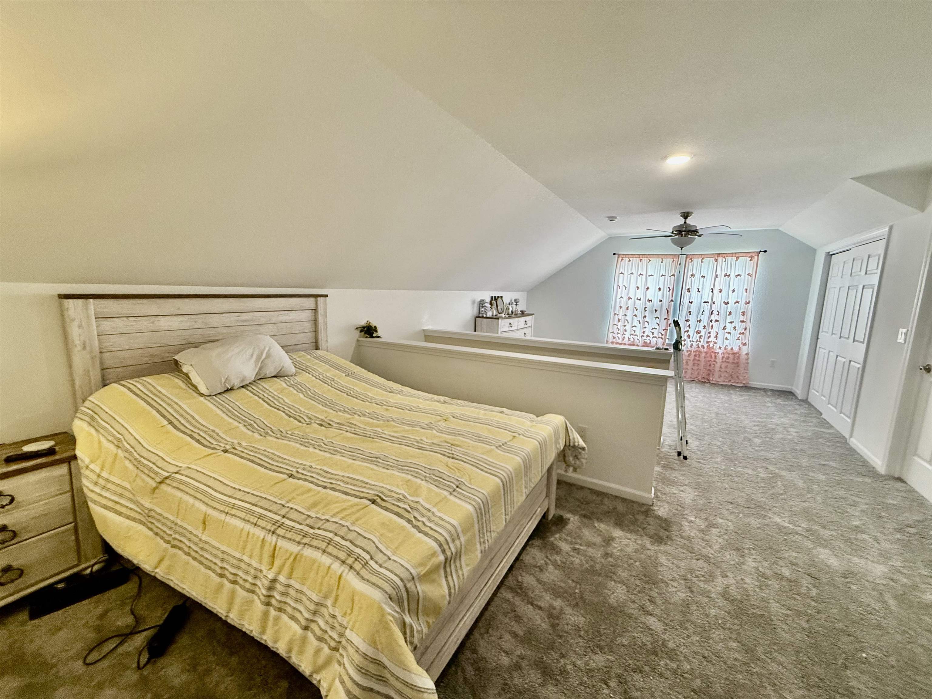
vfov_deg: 85.7
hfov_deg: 102.1
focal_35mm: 14
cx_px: 466
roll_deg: -1.7
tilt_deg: -7.8
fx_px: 377
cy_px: 350
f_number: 2.2
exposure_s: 1/120
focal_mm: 2.22
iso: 400
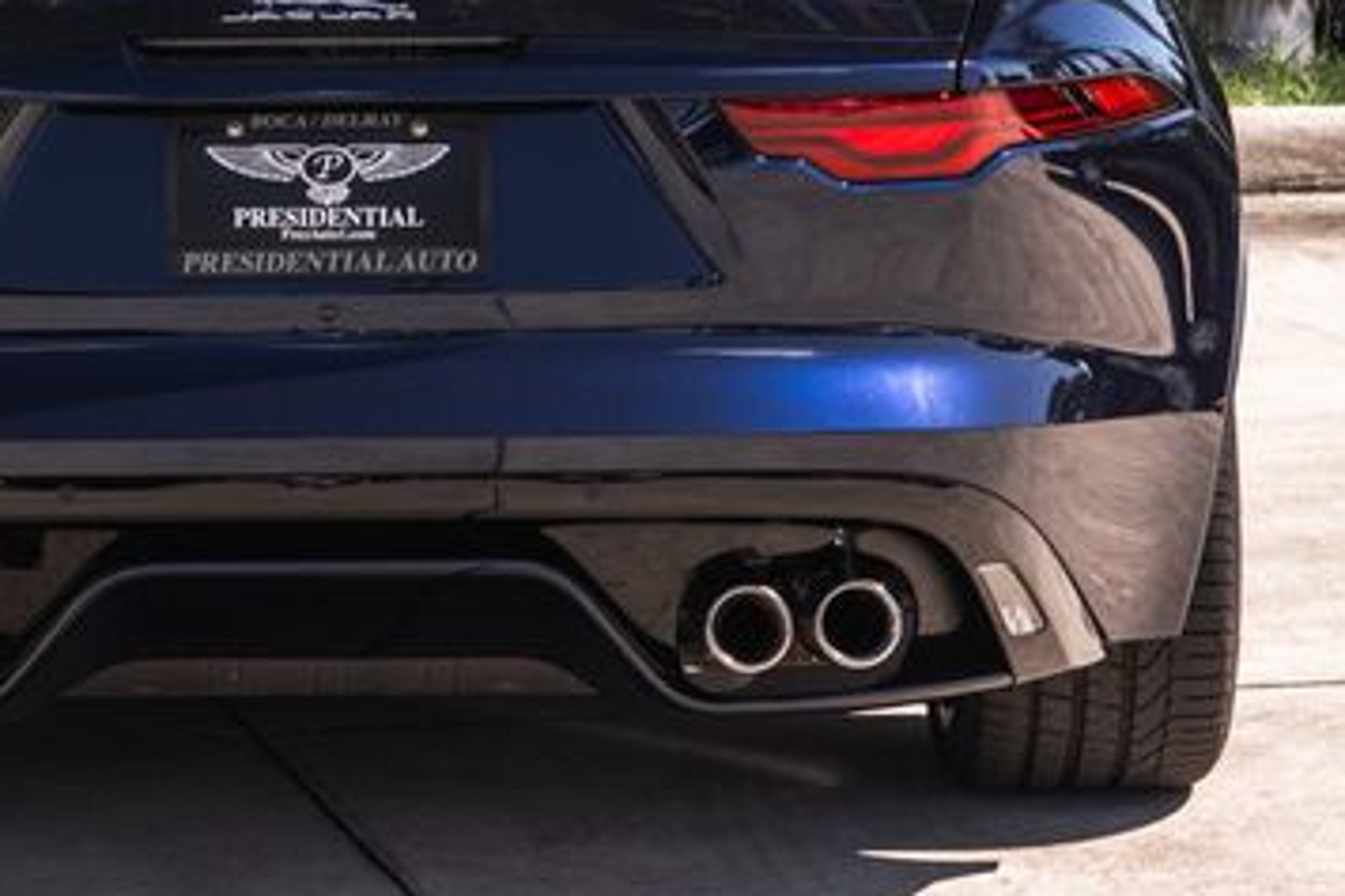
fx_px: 6834
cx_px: 351
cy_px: -16
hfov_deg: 11.2
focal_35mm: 183
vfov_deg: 7.5
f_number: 7.1
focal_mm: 67
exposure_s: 1/160
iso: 200
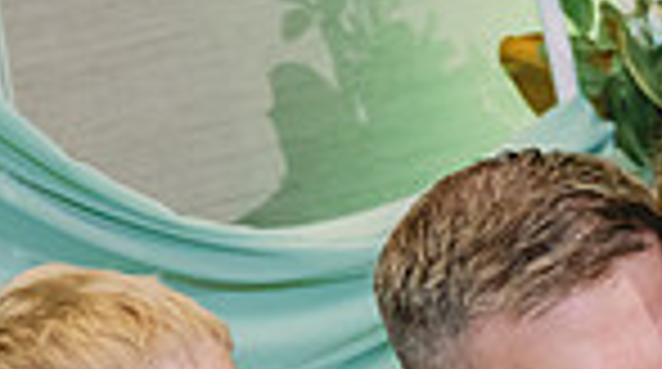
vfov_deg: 4.7
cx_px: 743
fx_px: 4432
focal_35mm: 253
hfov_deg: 8.5
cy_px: 700
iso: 2000
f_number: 2.8
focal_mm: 61
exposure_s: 1/100
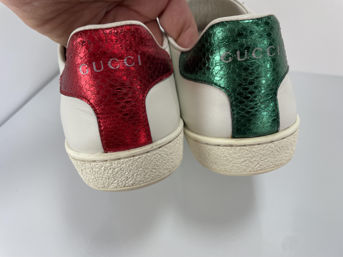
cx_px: 172
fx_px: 258
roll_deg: +7.6
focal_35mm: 26
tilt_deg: -41.3
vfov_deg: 53.1
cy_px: 128
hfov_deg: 67.3
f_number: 1.6
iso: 40
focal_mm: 4.2
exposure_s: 1/121
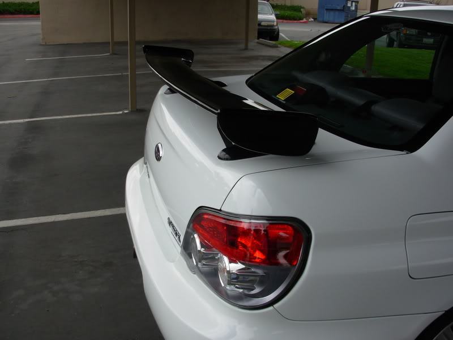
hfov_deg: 49.0
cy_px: 170
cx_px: 226
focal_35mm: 38
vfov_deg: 37.7
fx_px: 497
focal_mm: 6.3
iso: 50
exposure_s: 1/790
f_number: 2.9
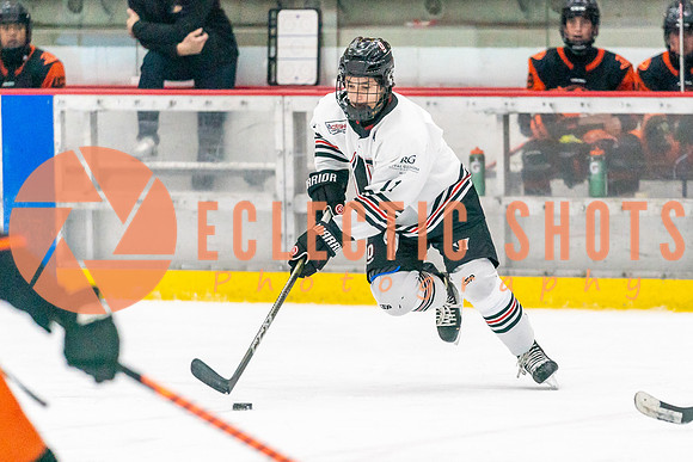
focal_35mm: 339
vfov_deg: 4.1
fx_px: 6532
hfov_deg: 6.1
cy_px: 323
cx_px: 379
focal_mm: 200
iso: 3200
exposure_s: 1/1250
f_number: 2.8
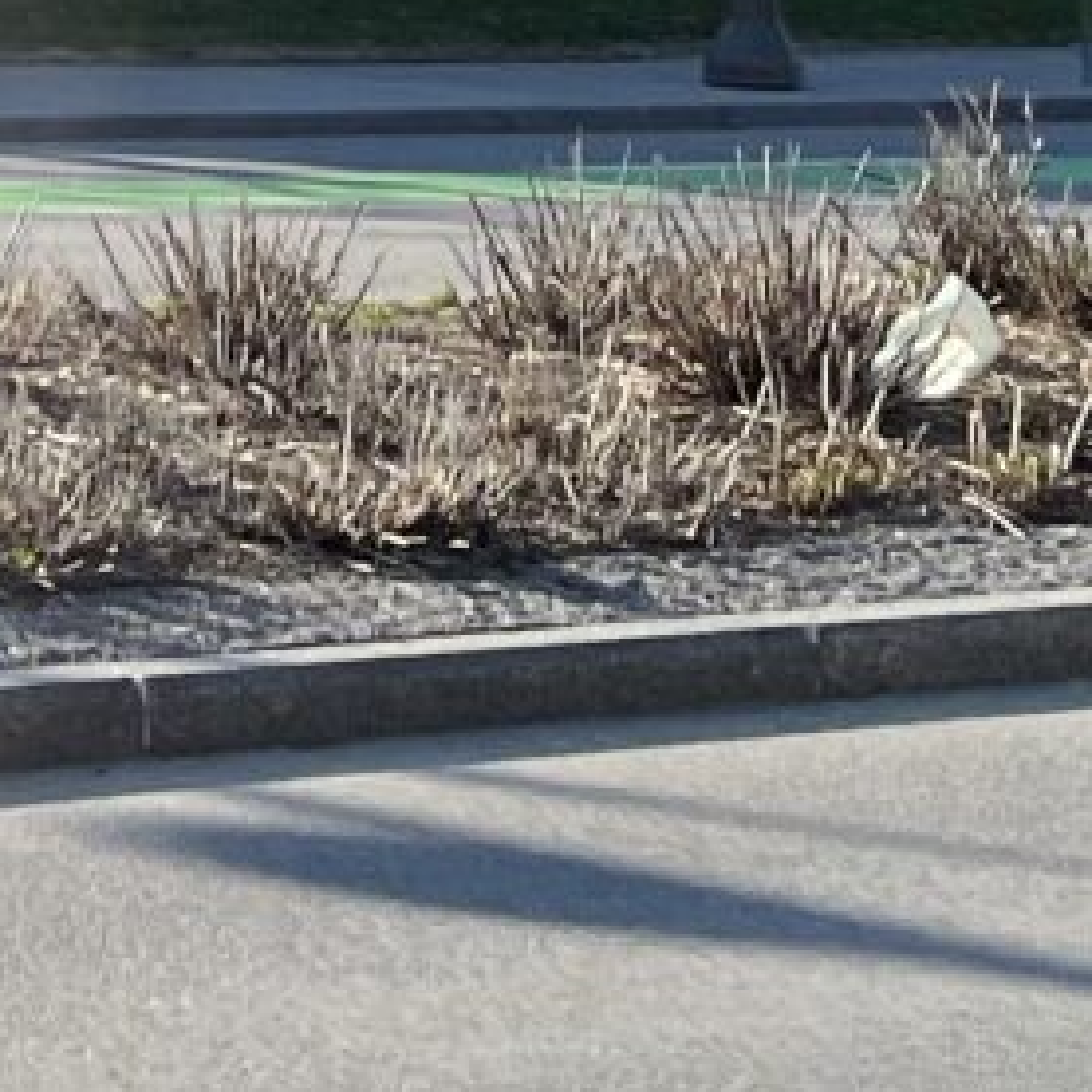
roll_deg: -1.5
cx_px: -67
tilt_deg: +16.7
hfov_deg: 10.2
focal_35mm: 170
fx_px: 6067
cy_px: -1912
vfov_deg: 8.8
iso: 50
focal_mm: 5.1
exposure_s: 1/3413
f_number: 1.6
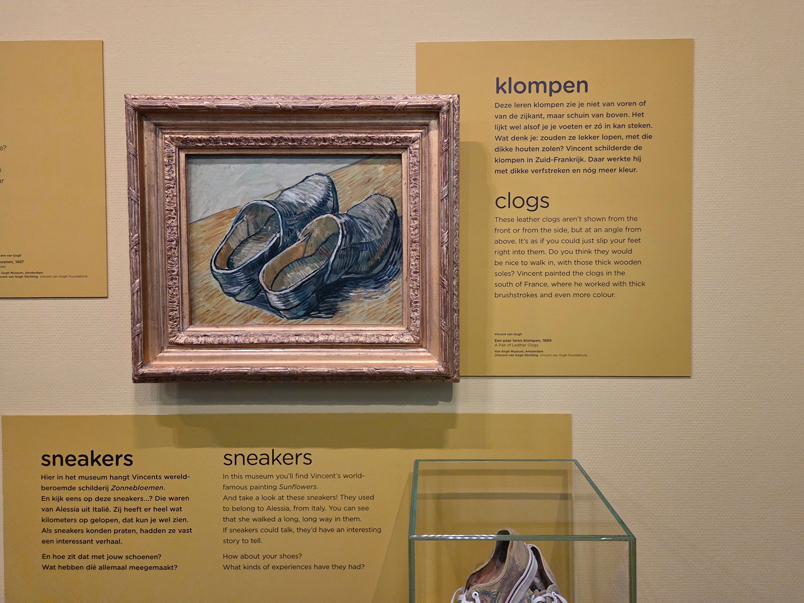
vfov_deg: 58.9
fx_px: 534
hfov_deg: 73.9
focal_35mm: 23
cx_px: 402
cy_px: 302
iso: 1600
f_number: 1.8
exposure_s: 1/120
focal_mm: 5.4
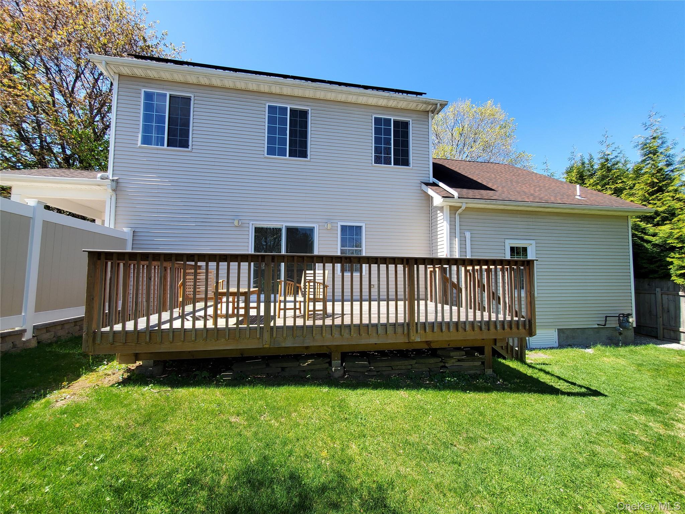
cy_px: 257
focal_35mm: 13
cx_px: 342
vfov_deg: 89.9
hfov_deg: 106.2
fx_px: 257
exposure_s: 1/374
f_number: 2.2
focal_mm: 1.8
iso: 50
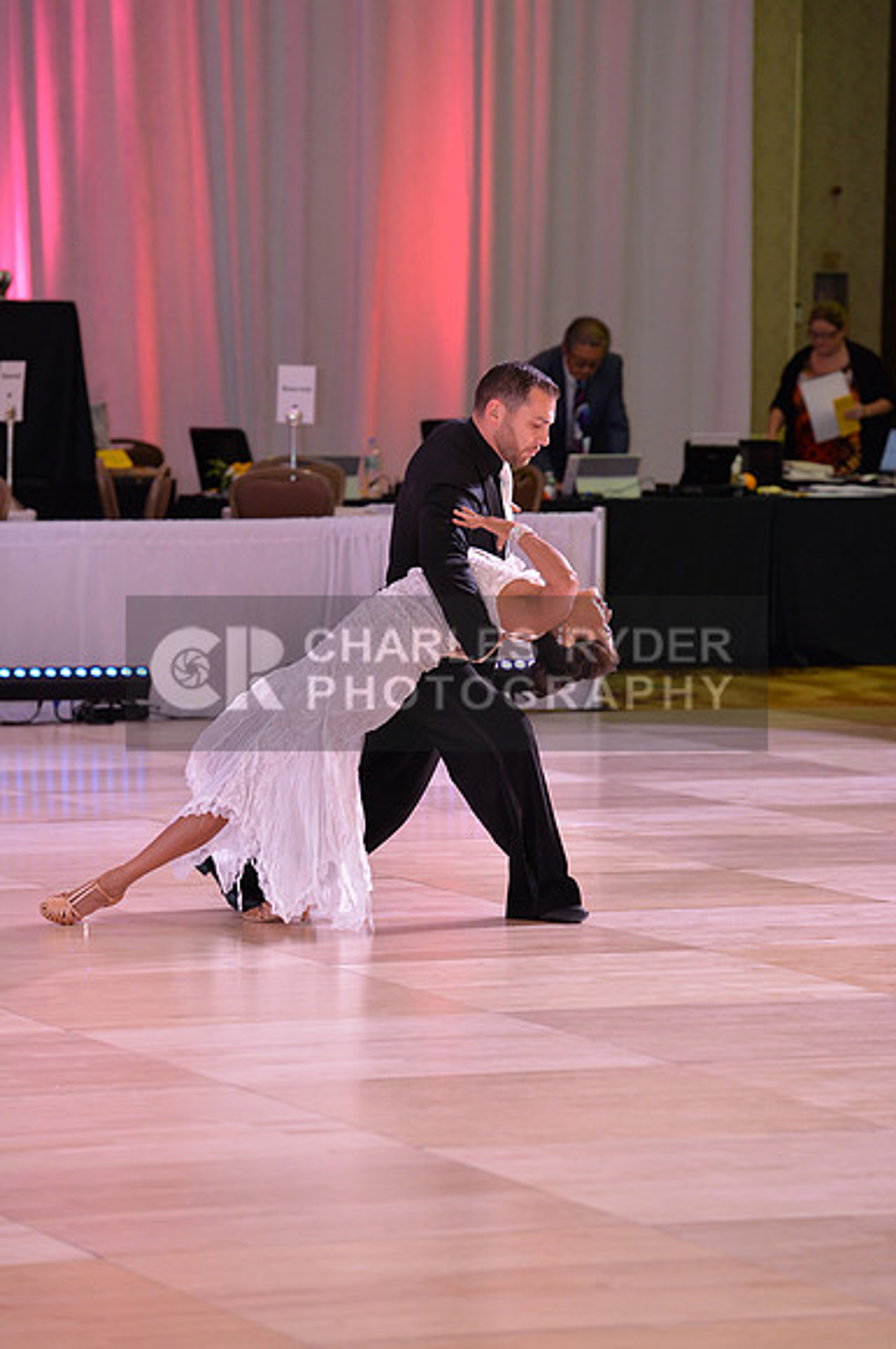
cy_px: 674
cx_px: 448
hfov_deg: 7.8
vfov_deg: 11.8
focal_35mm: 175
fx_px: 6552
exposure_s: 1/250
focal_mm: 175
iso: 1600
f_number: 4.5
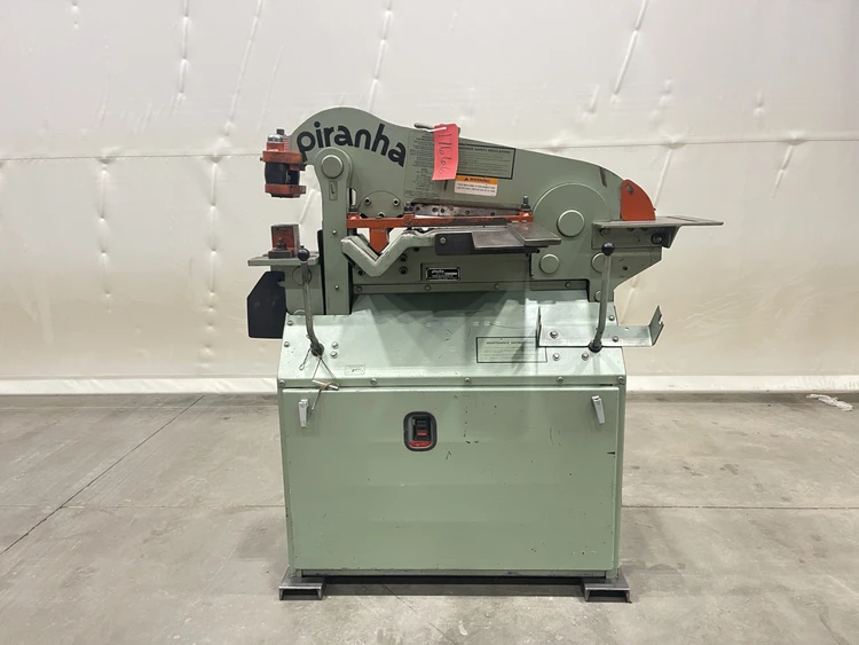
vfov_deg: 54.9
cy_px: 322
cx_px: 430
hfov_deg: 69.4
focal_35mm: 25
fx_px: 621
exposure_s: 1/60
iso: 400
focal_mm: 5.1
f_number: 1.6
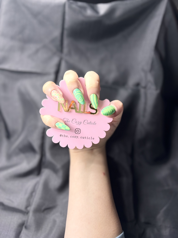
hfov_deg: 53.1
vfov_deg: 67.3
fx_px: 178
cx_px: 89
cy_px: 119
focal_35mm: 26
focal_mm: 5.96
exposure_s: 1/60
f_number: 1.6
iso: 100
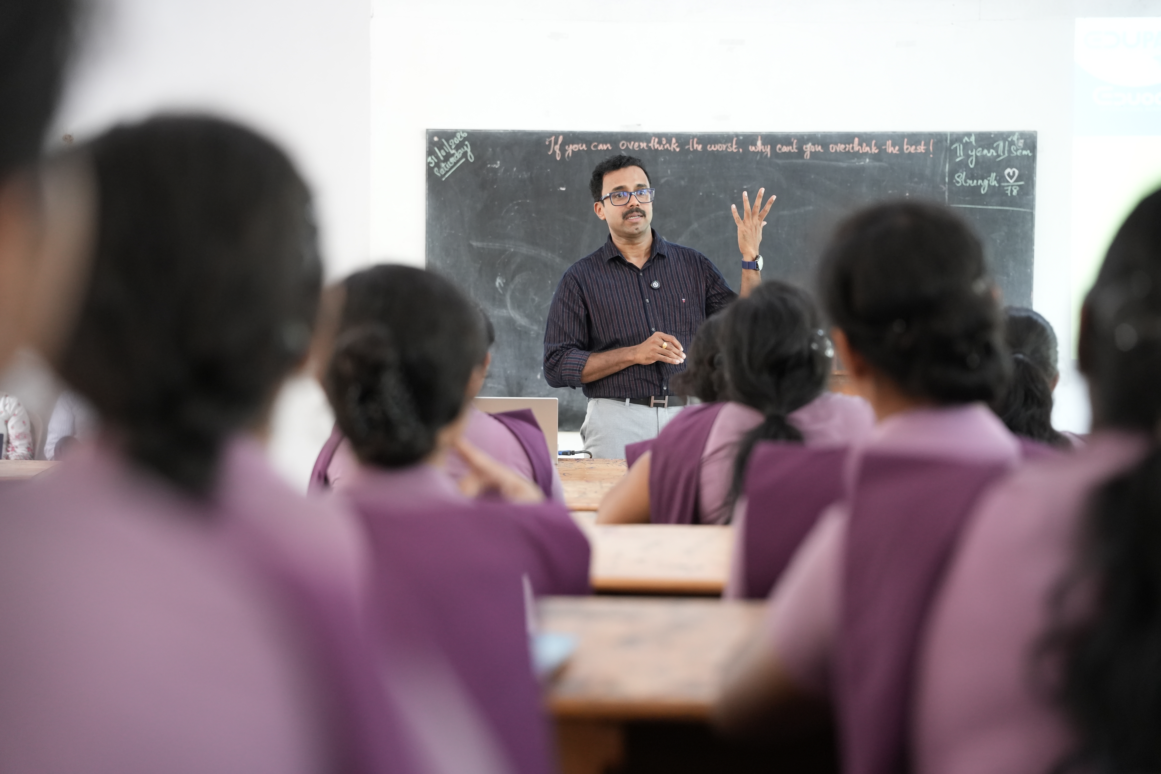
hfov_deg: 28.8
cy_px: 387
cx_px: 580
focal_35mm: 70
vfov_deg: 19.5
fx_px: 2257
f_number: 2.8
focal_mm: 70
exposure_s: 1/100
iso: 2500
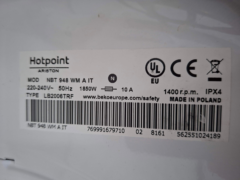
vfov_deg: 58.9
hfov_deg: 73.9
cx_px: 120
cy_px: 90
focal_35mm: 23
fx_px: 159
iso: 320
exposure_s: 1/33
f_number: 1.8
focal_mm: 5.54
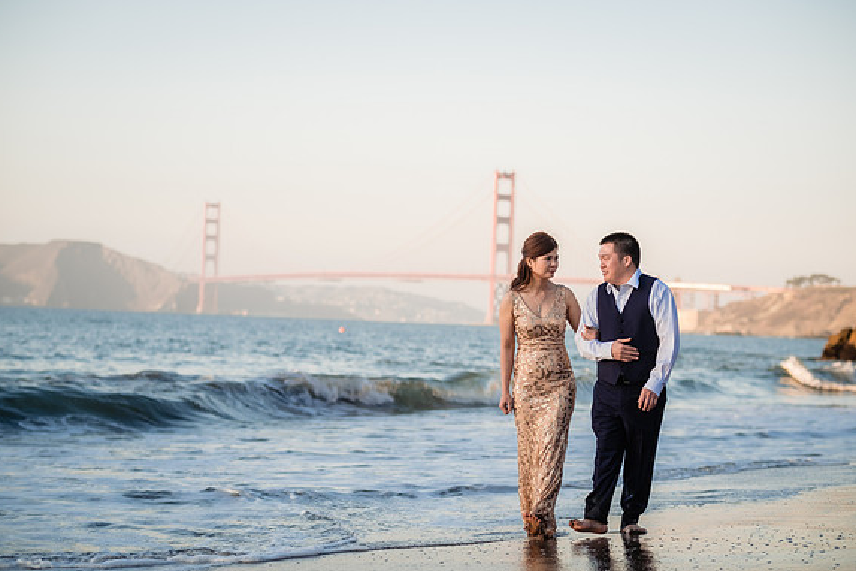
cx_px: 424
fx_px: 2021
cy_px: 288
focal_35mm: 85
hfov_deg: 23.9
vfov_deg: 16.1
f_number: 2.2
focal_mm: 56
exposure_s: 1/640
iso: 160
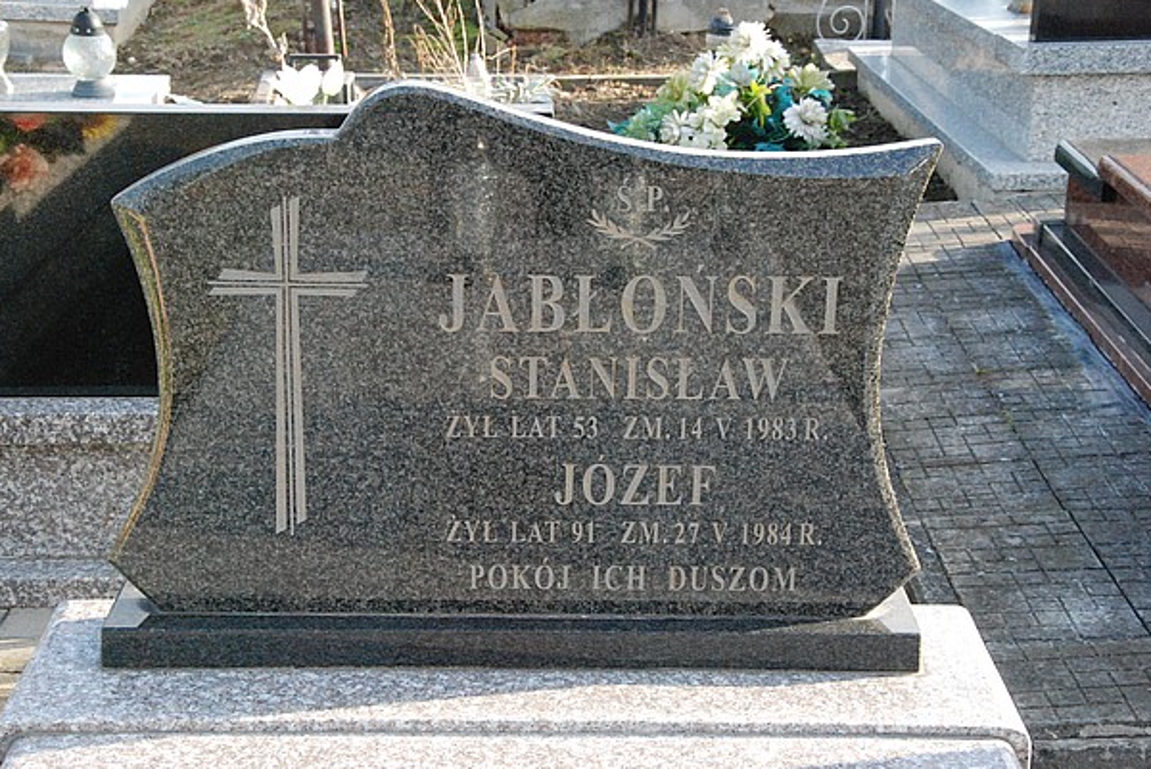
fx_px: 2048
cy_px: 374
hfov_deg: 31.4
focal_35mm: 64
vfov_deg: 21.3
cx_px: 547
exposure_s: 1/320
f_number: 9
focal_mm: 40
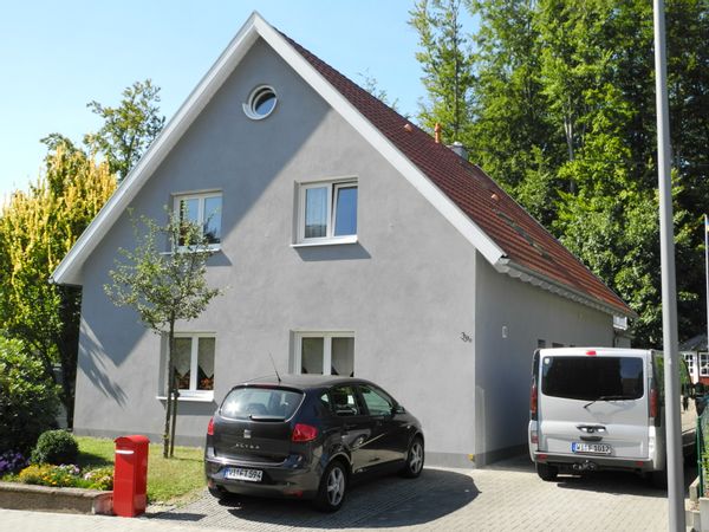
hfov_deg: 45.8
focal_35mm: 41
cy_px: 266
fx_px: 840
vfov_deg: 35.1
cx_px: 354
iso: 100
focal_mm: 8.8
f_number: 4.5
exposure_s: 1/347
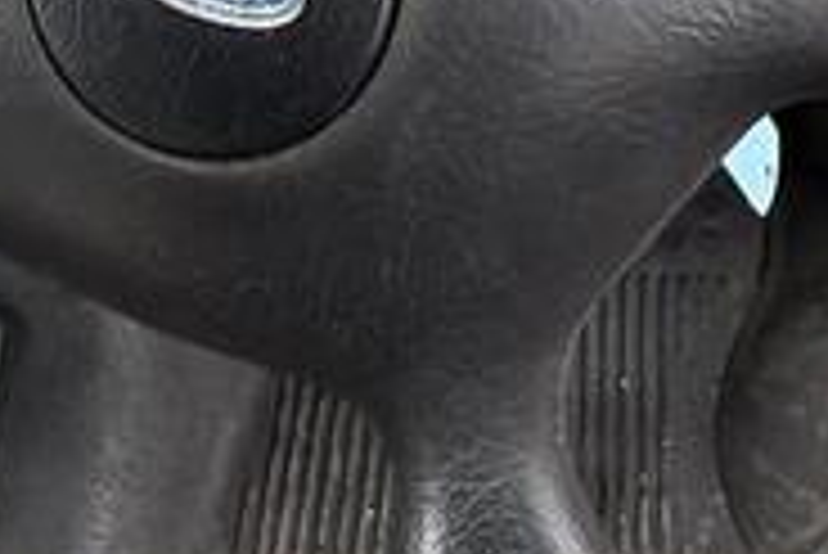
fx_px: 1634
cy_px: -104
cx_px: 446
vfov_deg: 18.3
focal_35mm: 71
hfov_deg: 28.4
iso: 100
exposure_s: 1/99
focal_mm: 2.22
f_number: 2.2
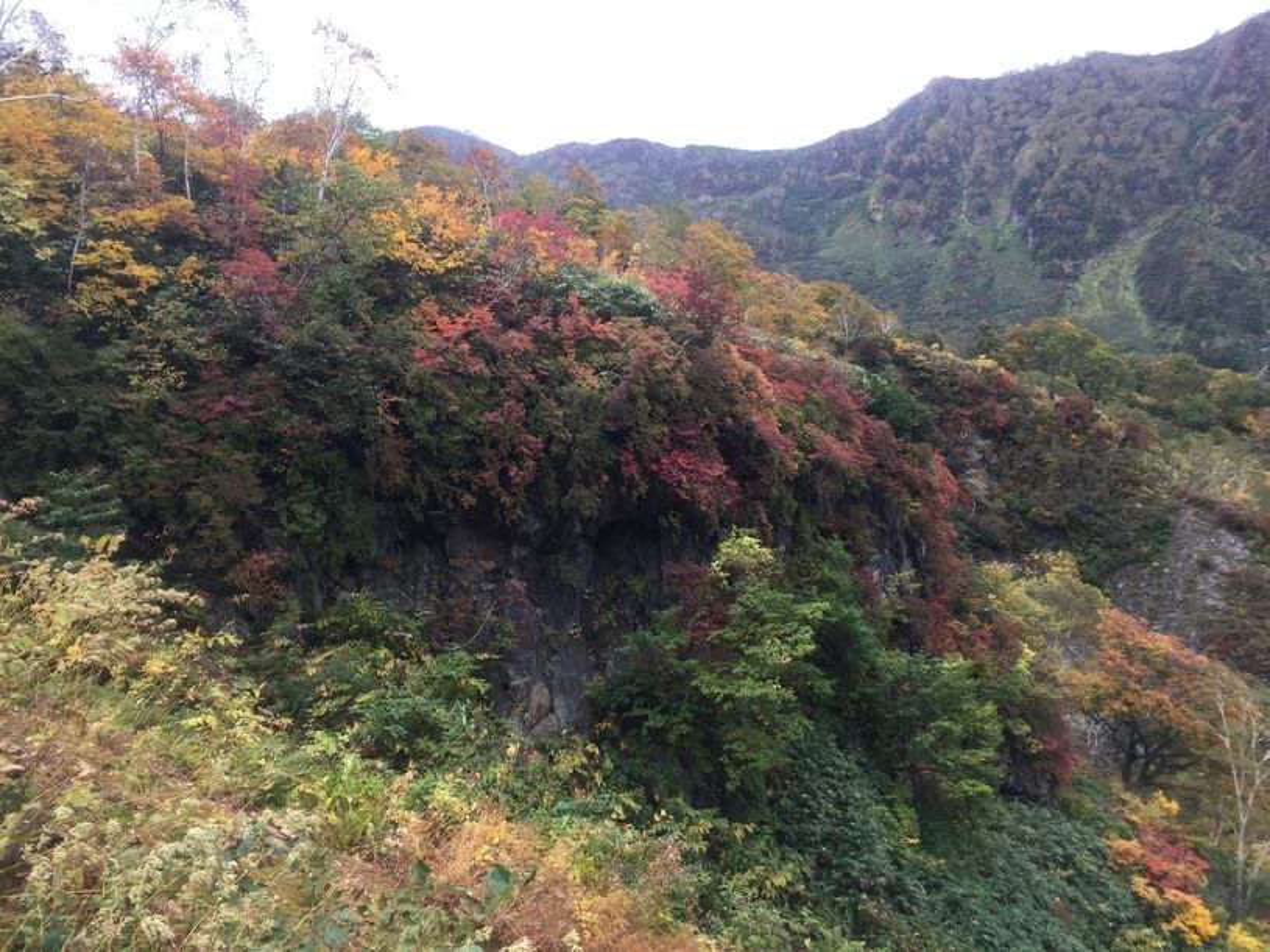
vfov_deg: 48.2
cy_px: 476
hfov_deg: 61.7
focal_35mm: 29
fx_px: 1064
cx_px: 635
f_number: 2.2
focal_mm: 4.15
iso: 32
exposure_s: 1/128
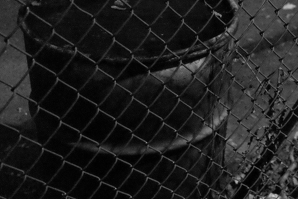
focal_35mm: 63
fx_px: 522
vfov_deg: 21.6
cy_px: 95
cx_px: 197
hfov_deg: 31.7
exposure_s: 1/30
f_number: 4
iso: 25600
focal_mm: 28.9
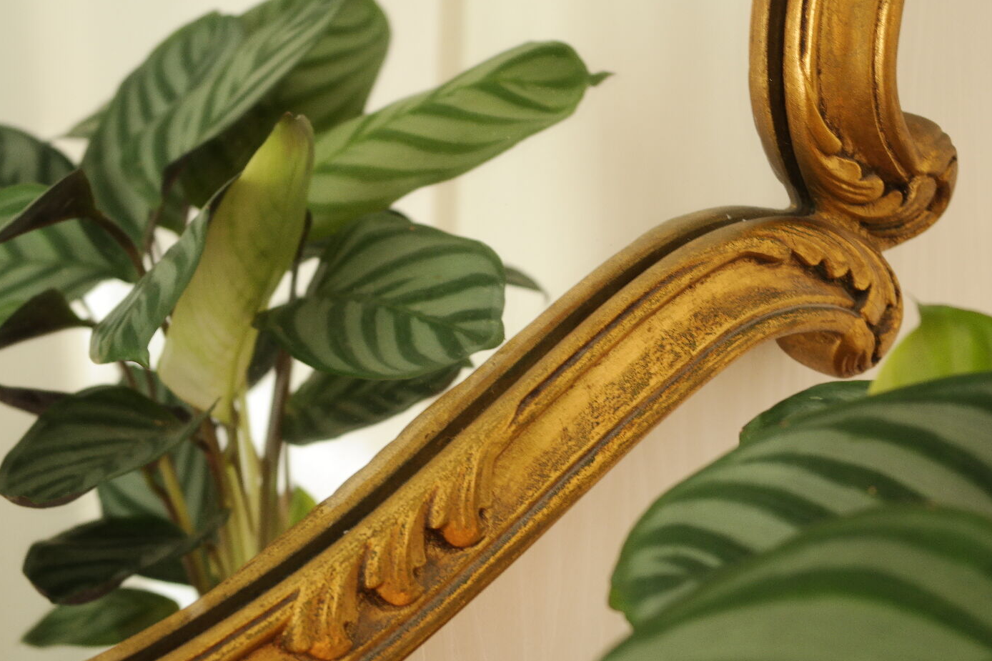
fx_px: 1818
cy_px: 334
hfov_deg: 30.5
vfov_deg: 20.6
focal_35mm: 66
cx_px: 534
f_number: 5.6
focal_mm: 35
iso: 400
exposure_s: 1/30
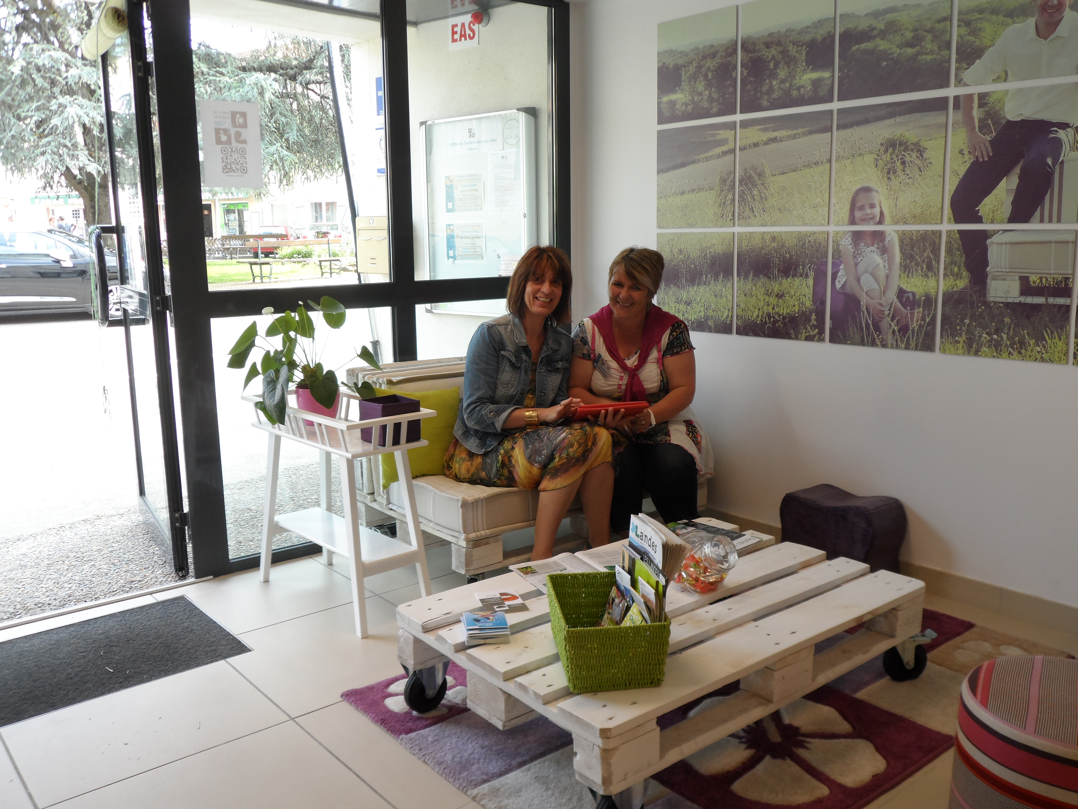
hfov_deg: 56.8
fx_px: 997
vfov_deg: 44.2
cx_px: 539
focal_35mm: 32
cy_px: 404
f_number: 3.3
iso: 80
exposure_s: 1/45
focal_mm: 5.8
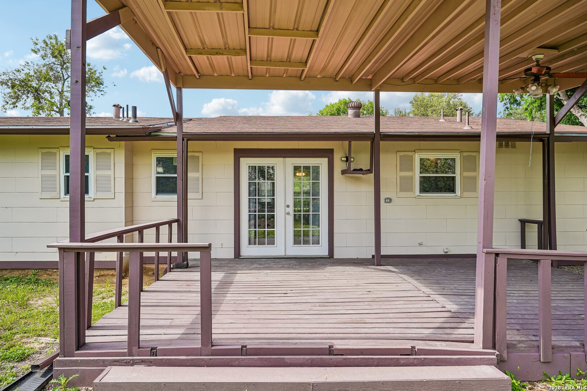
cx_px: 294
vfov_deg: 53.1
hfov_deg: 73.7
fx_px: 391
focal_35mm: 24
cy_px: 196
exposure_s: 1/100
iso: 100
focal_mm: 24
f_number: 8
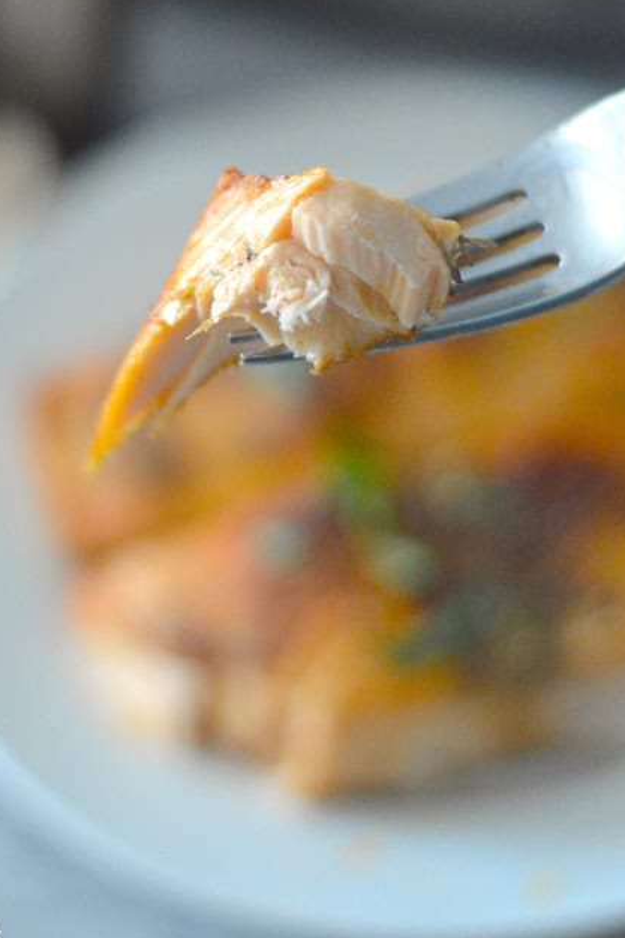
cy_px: 276
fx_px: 2814
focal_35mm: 108
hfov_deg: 12.7
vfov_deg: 18.8
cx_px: 249
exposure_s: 1/250
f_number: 2
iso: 3200
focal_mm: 50
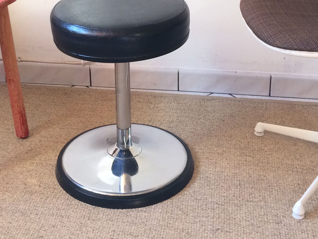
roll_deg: +0.8
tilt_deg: -23.2
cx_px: 137
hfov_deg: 28.9
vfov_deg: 21.4
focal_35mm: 67
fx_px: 616
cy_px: 19
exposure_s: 1/33
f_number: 2.2
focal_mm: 4.15
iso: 64
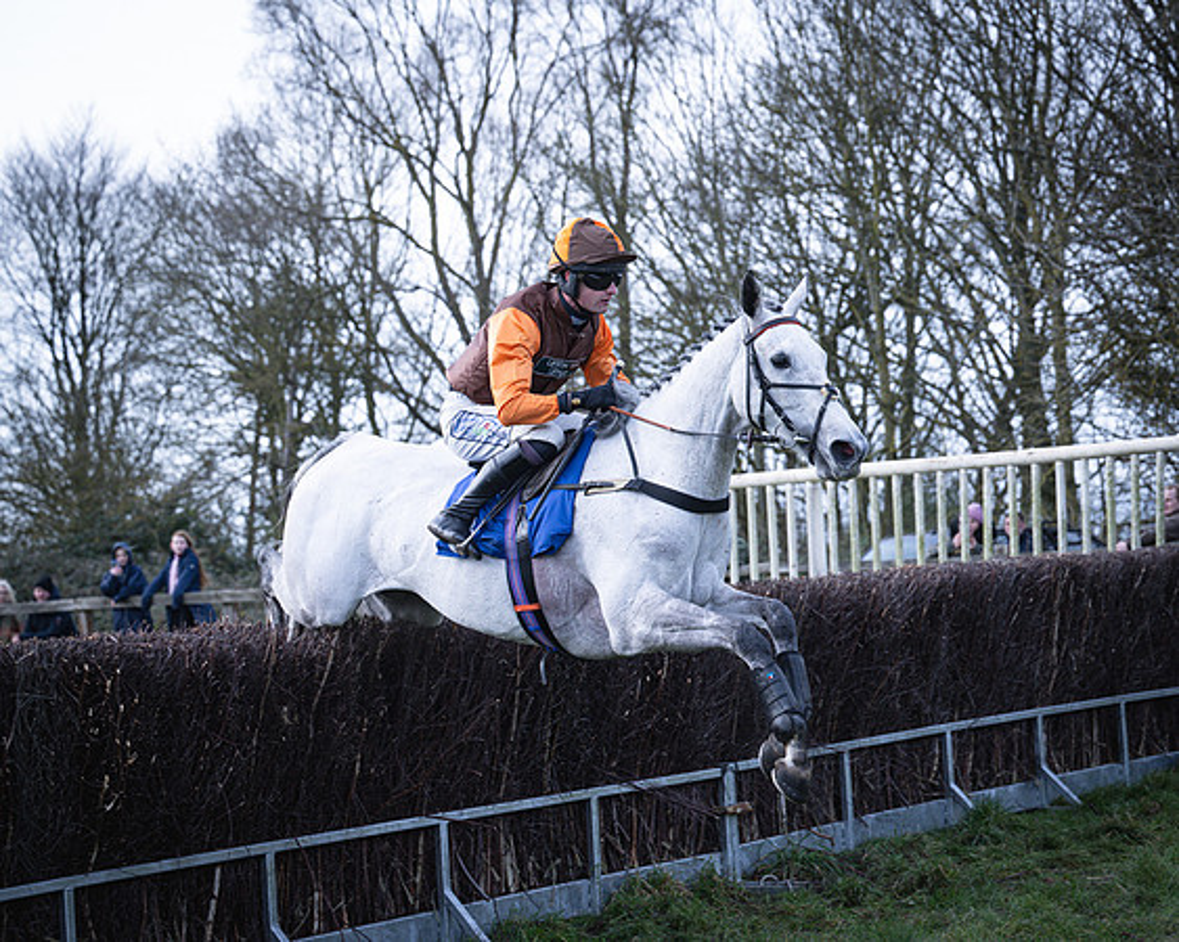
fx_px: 2828
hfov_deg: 23.5
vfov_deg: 18.9
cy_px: 471
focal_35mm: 81
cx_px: 542
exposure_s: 1/1250
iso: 800
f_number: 4
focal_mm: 72
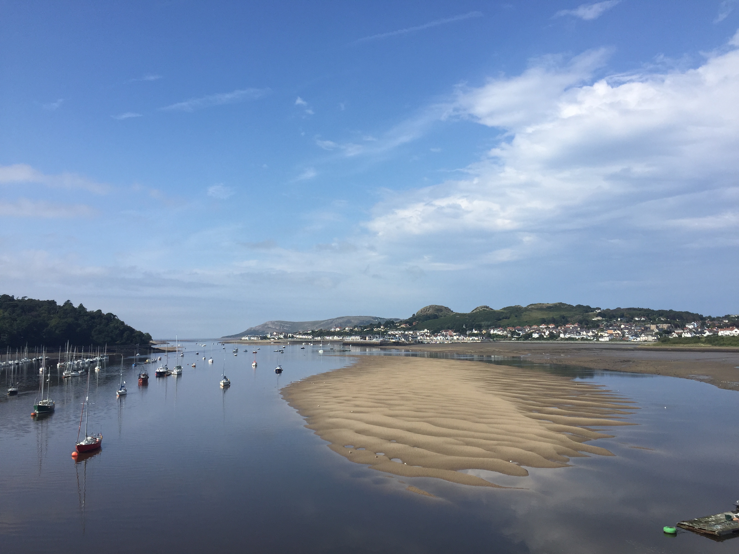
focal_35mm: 29
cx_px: 370
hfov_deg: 61.7
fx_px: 619
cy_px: 277
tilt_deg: +4.4
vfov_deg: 48.2
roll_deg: +0.0
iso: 32
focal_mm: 4.15
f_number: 2.2
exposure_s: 1/3049
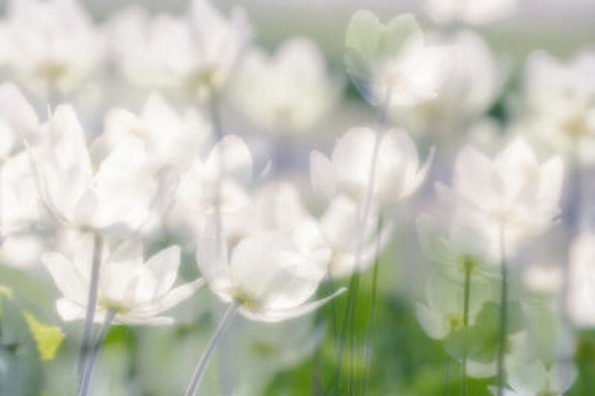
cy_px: 198
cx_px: 298
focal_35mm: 142
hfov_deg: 14.4
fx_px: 2353
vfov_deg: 9.6
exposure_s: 1/2500
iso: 100
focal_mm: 95
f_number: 5
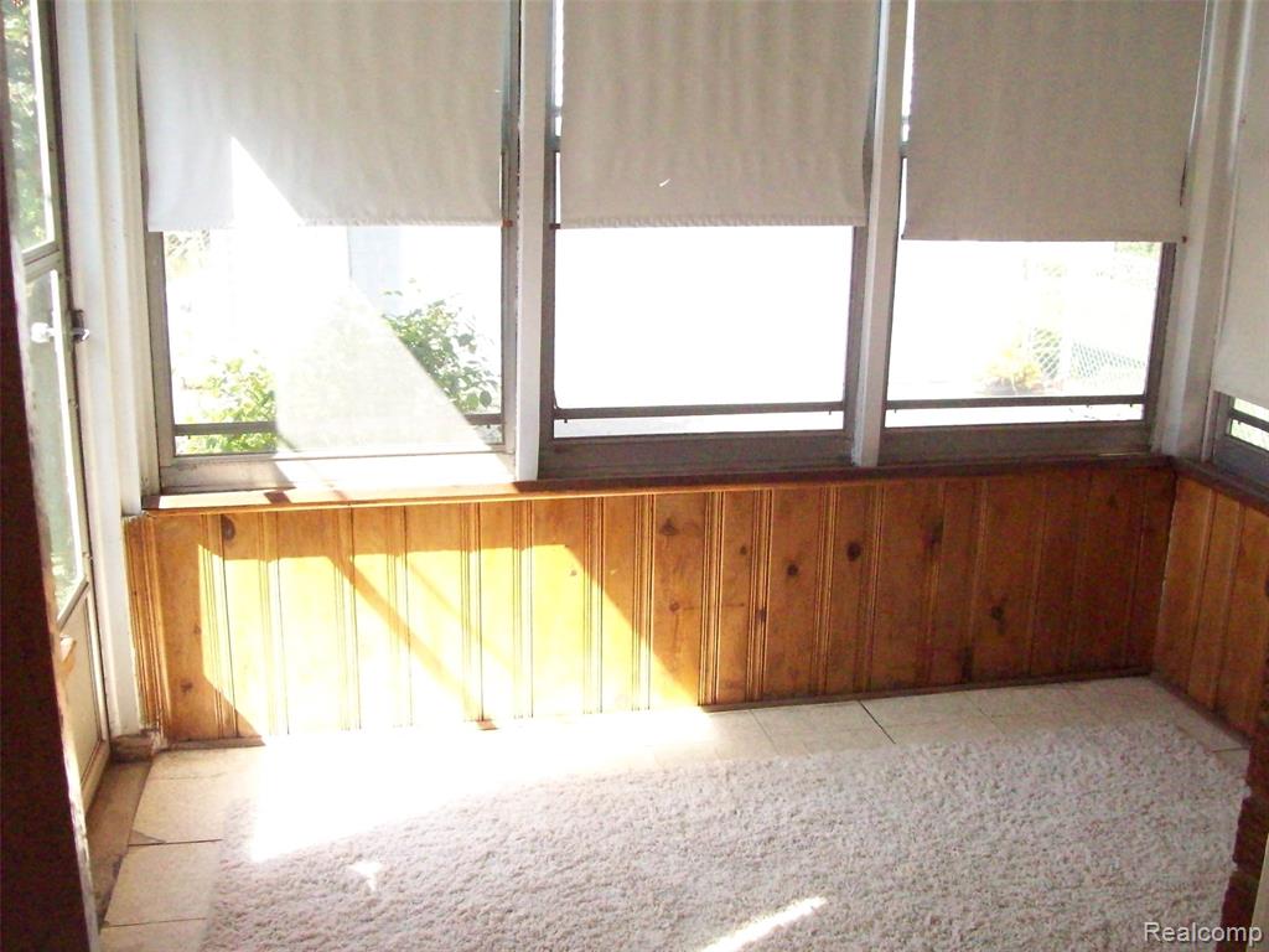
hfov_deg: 51.4
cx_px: 634
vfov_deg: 39.7
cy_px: 476
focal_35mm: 36
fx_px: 1320
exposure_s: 1/1401
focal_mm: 6
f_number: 2.7
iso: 800
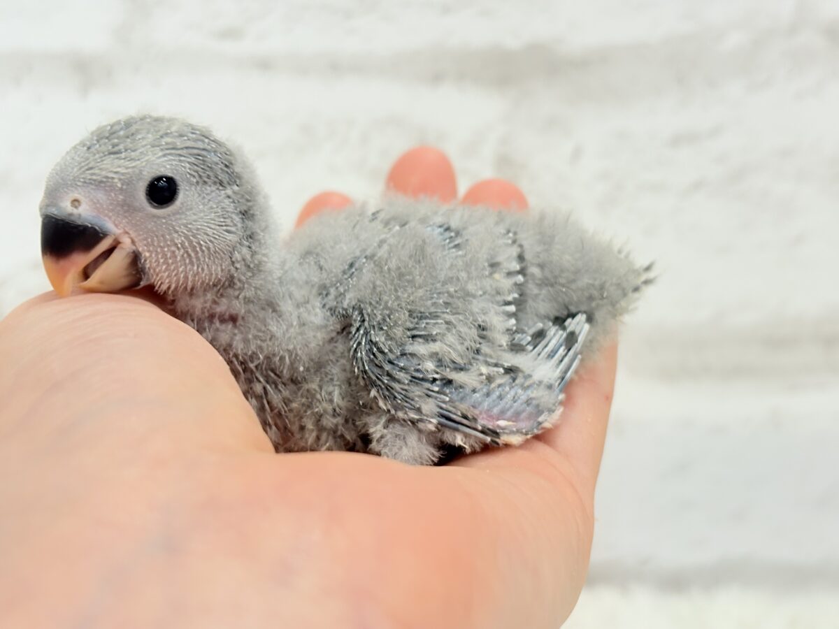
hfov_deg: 36.8
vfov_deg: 28.0
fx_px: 1260
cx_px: 420
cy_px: 314
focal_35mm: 52
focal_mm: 5.96
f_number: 1.6
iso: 50
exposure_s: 1/50
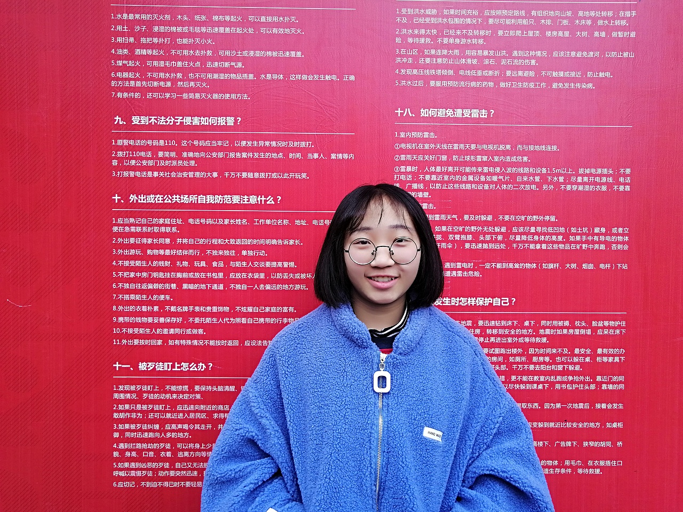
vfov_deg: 51.4
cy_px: 256
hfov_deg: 65.3
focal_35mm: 27
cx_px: 342
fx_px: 533
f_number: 1.8
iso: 80
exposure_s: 1/100
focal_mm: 3.95
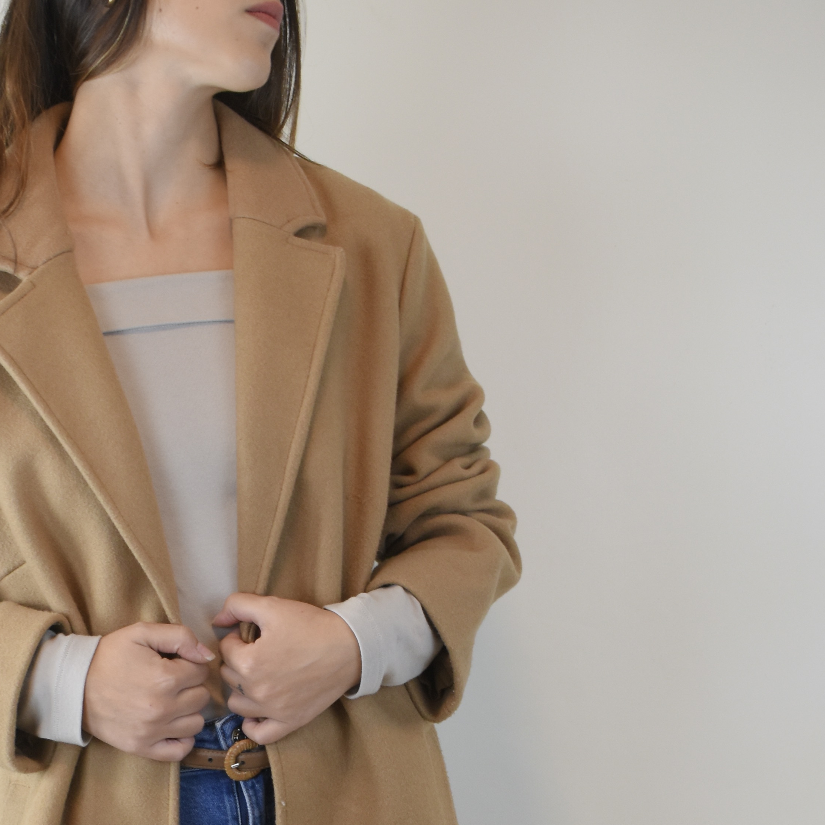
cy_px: 922
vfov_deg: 22.5
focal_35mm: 72
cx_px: 157
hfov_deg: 23.6
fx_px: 1945
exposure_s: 1/100
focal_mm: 21
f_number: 5
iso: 400
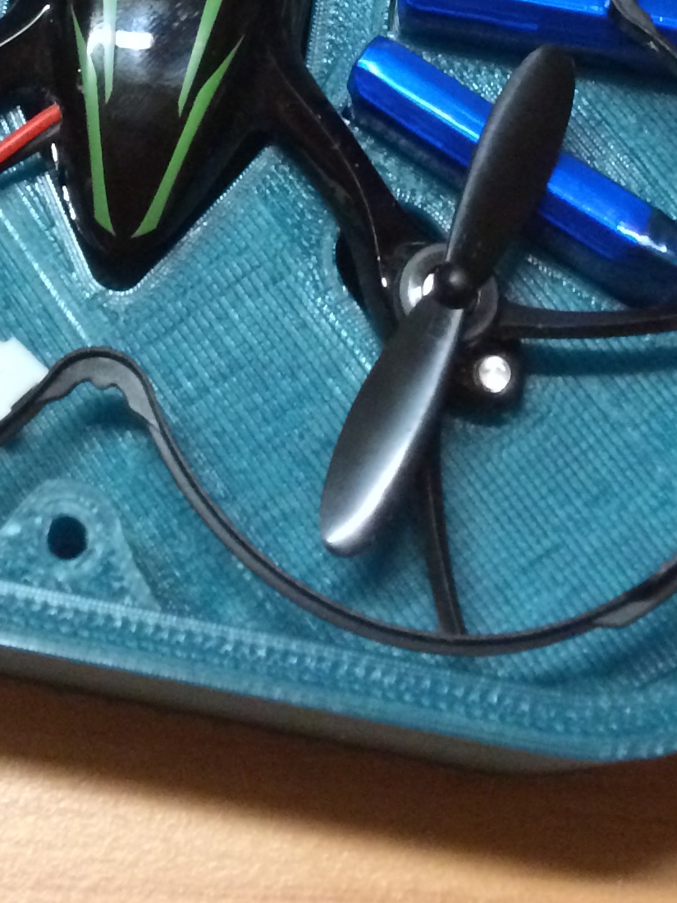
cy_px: -359
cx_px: 57
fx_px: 2244
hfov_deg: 16.9
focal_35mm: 86
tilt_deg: -62.0
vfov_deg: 20.3
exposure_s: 1/25
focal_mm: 4.15
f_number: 2.2
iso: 320
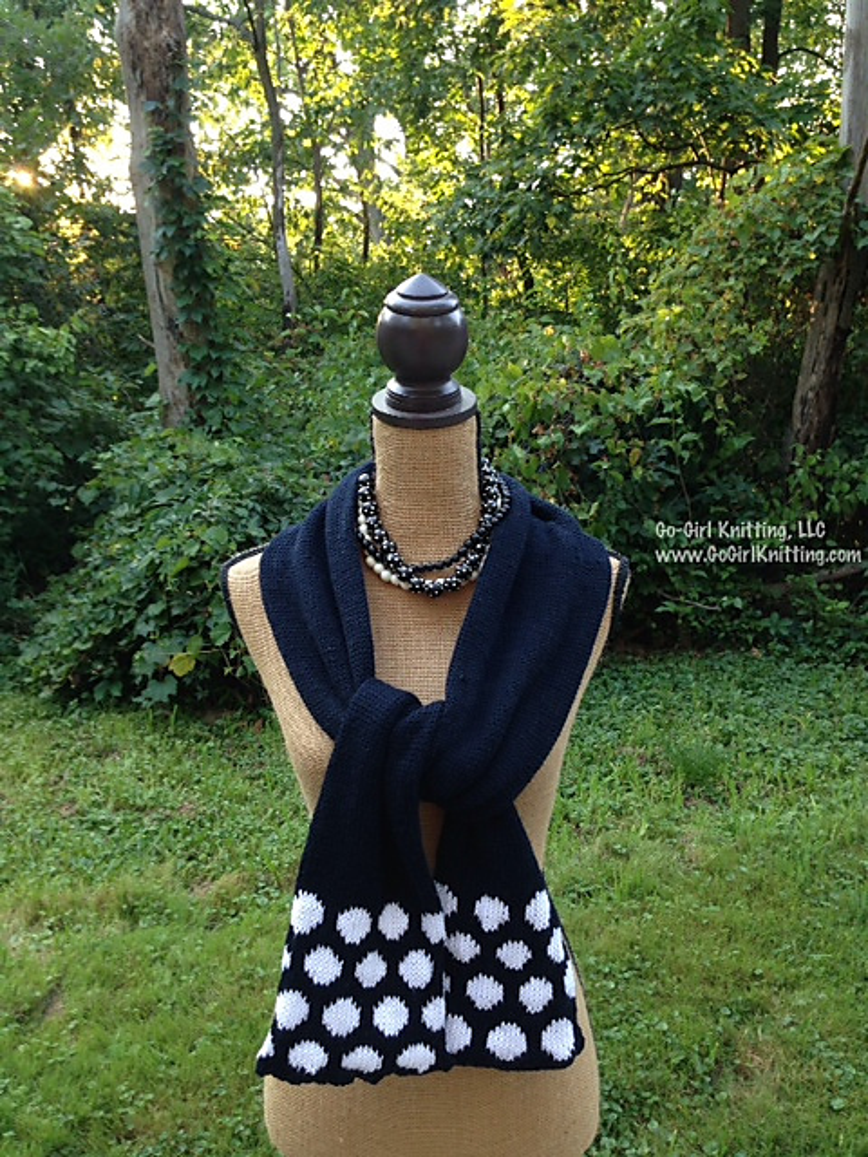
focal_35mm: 33
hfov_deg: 42.9
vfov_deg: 55.4
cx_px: 434
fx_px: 1103
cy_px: 578
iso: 64
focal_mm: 4.13
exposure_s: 1/40
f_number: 2.4
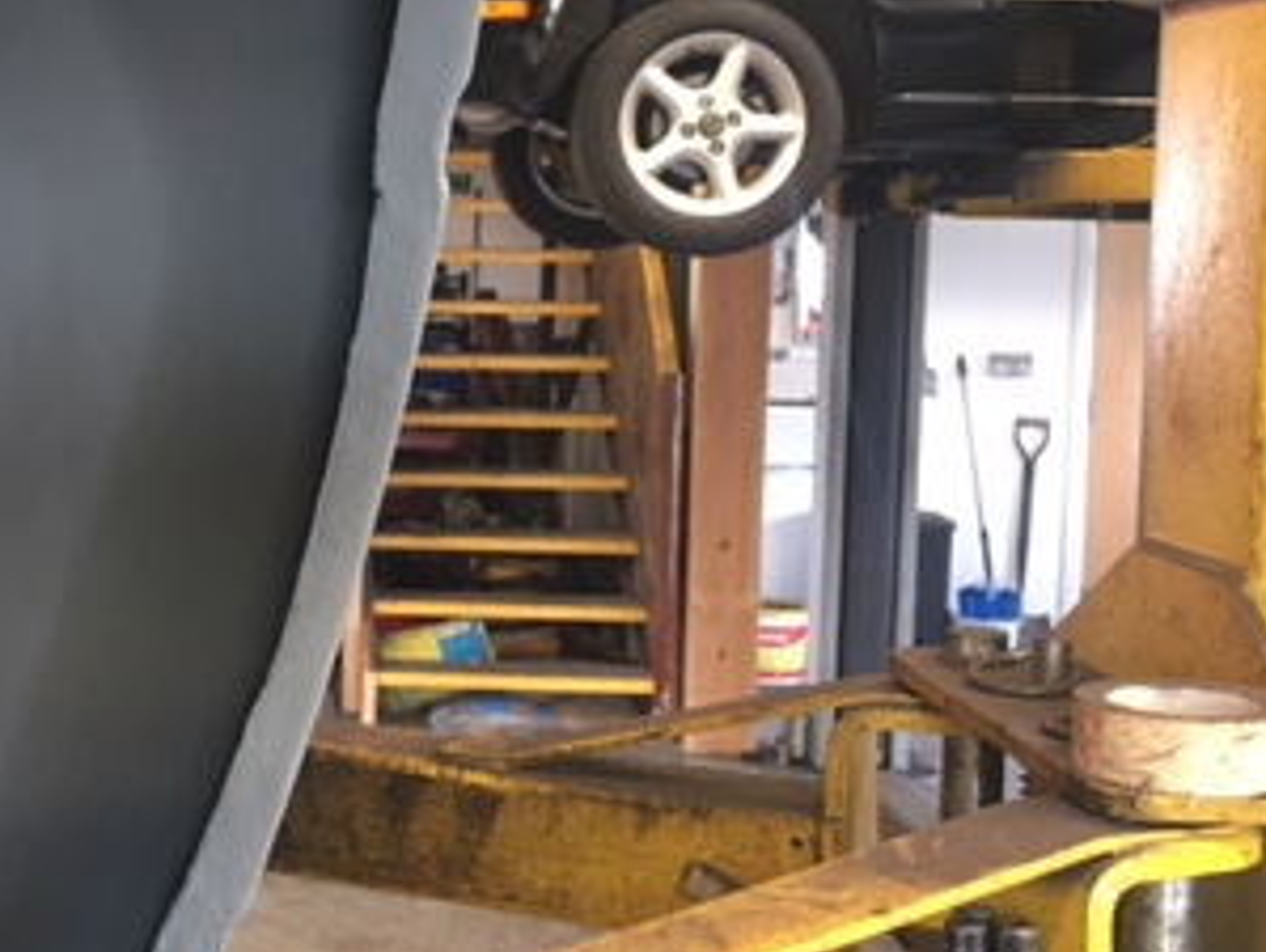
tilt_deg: -3.7
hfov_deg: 29.7
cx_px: 97
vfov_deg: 23.6
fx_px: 2270
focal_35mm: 62
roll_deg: -1.6
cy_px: 368
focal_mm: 4.15
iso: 125
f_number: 2.2
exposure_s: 1/33
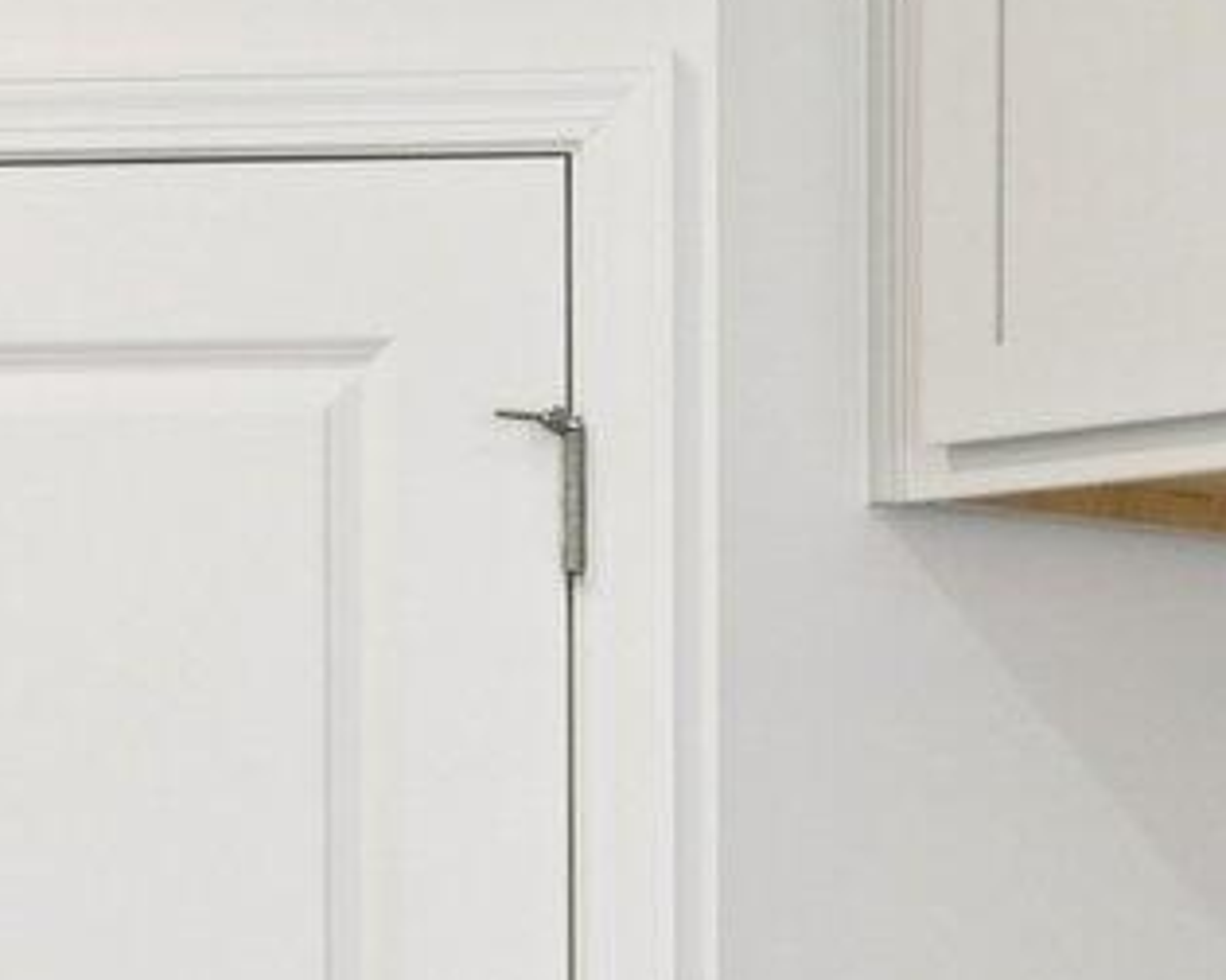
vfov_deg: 8.3
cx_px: -1004
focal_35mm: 183
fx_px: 6640
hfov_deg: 10.0
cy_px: 1320
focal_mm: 30
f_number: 8
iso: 400
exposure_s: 1/30
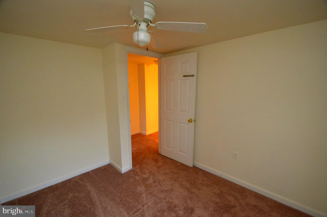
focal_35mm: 15
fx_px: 136
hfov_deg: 100.5
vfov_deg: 77.1
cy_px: 108
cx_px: 164
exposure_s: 1/60
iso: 3200
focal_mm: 10
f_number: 4
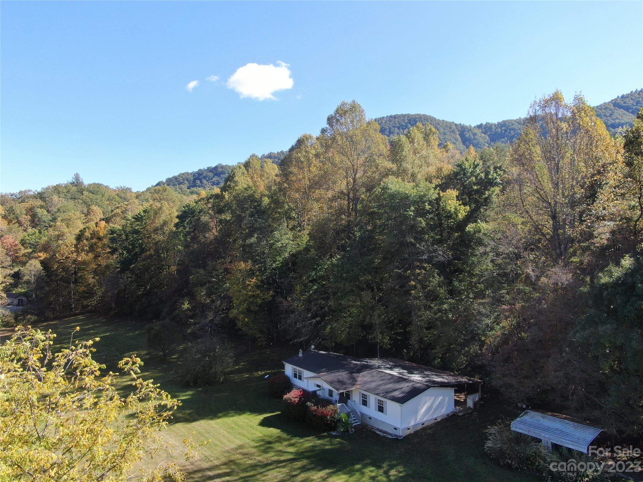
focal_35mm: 24
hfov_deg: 71.6
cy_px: 241
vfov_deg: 56.8
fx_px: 446
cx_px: 322
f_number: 2.8
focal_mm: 4.39
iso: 100
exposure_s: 1/500
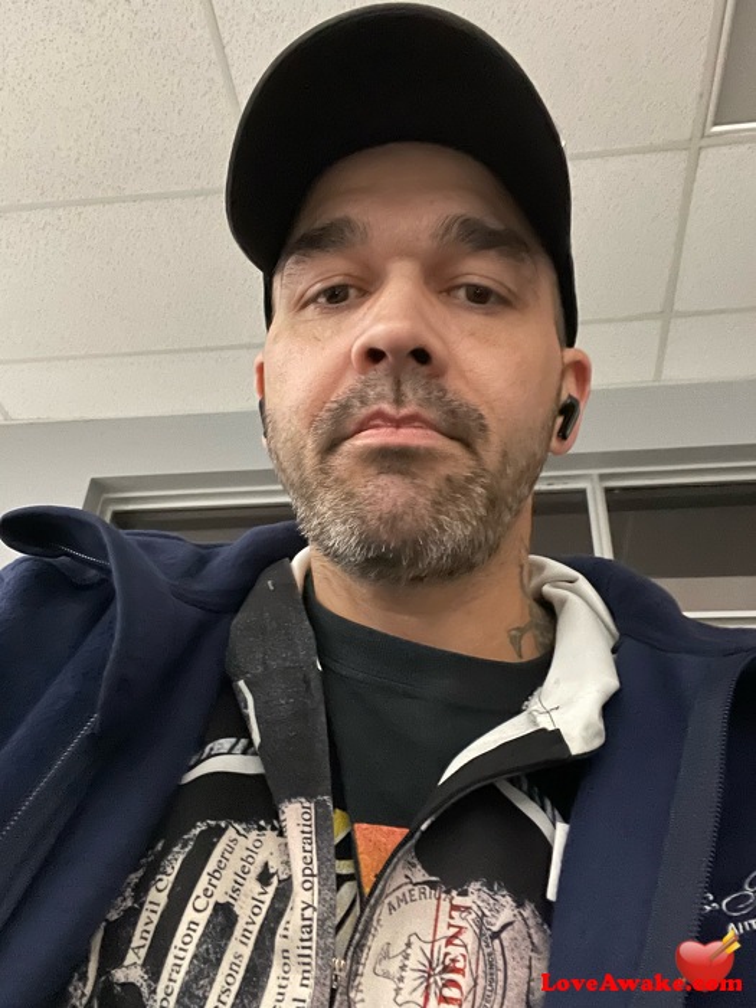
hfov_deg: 46.8
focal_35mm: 30
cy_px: 504
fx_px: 874
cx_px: 378
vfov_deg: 60.0
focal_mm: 2.71
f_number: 2.2
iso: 1250
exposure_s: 1/15
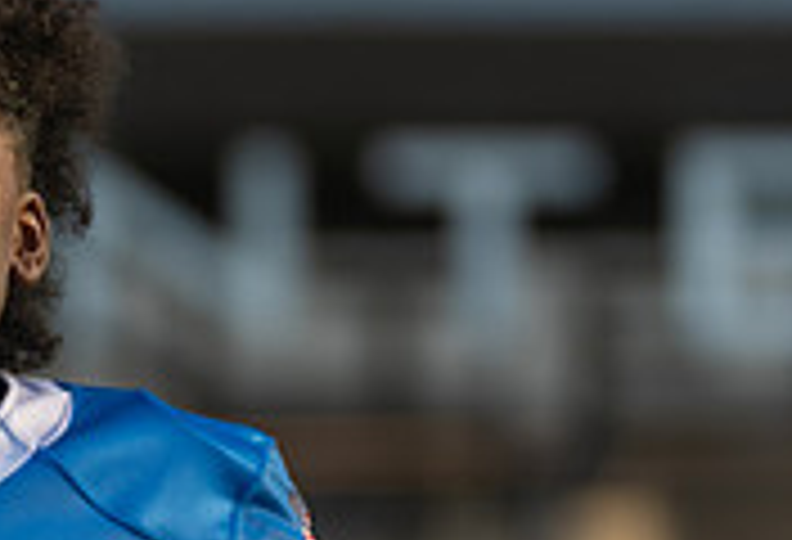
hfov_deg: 3.7
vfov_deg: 2.6
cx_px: -69
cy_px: 628
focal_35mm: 547
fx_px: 12118
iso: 100
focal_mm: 142
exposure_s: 1/640
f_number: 2.8
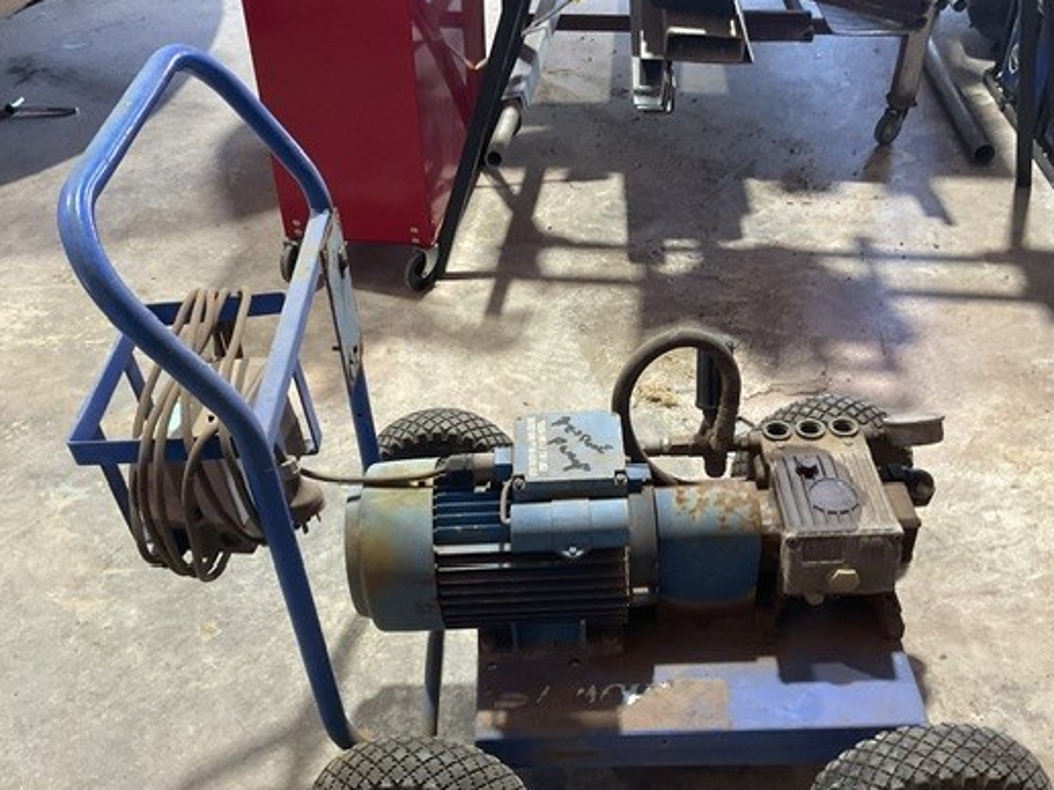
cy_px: 484
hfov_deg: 51.4
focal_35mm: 36
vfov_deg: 39.4
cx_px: 517
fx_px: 1096
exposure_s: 1/50
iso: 160
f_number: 1.8
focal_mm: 3
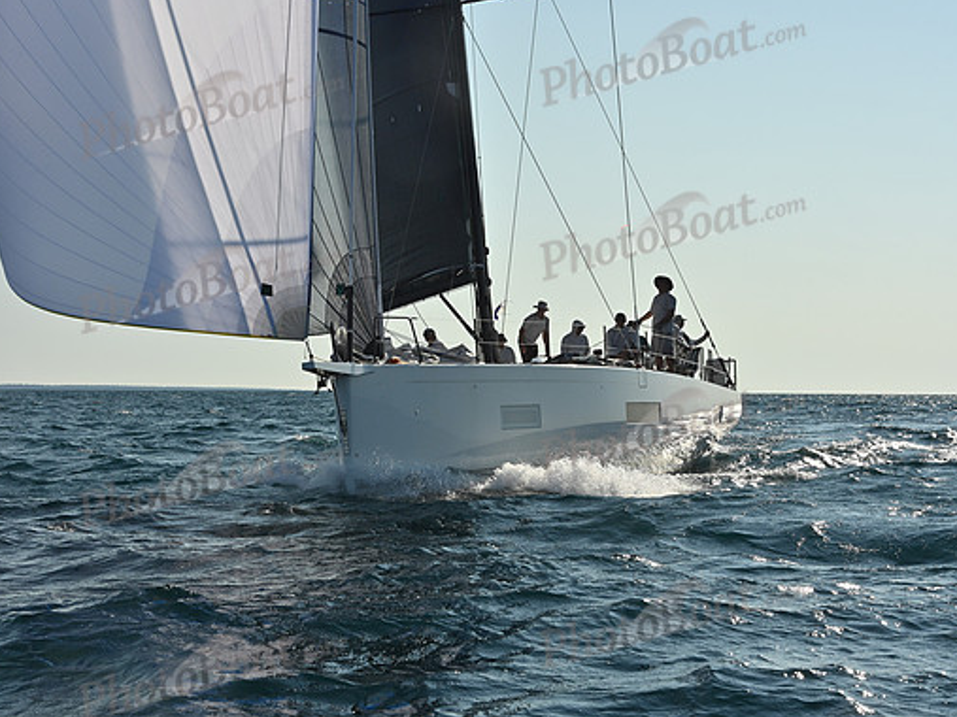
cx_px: 444
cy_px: 356
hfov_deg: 25.3
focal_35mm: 77
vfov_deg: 19.1
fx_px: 2128
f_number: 10
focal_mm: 70
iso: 320
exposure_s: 1/1250
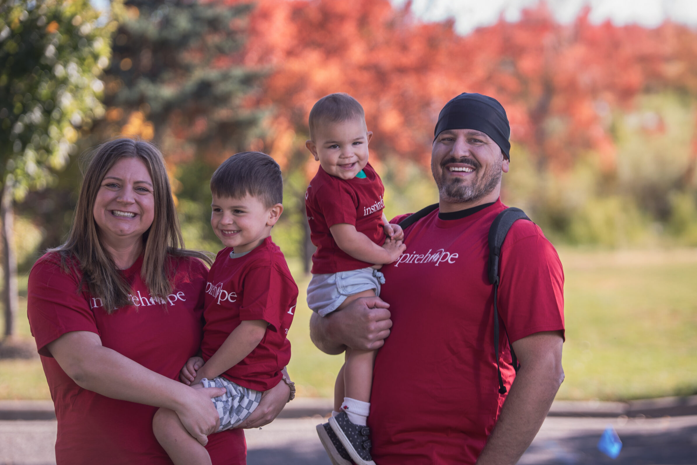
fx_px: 2324
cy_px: 224
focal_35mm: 120
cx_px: 338
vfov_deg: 11.4
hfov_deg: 17.1
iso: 100
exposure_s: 1/250
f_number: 2.8
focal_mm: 112
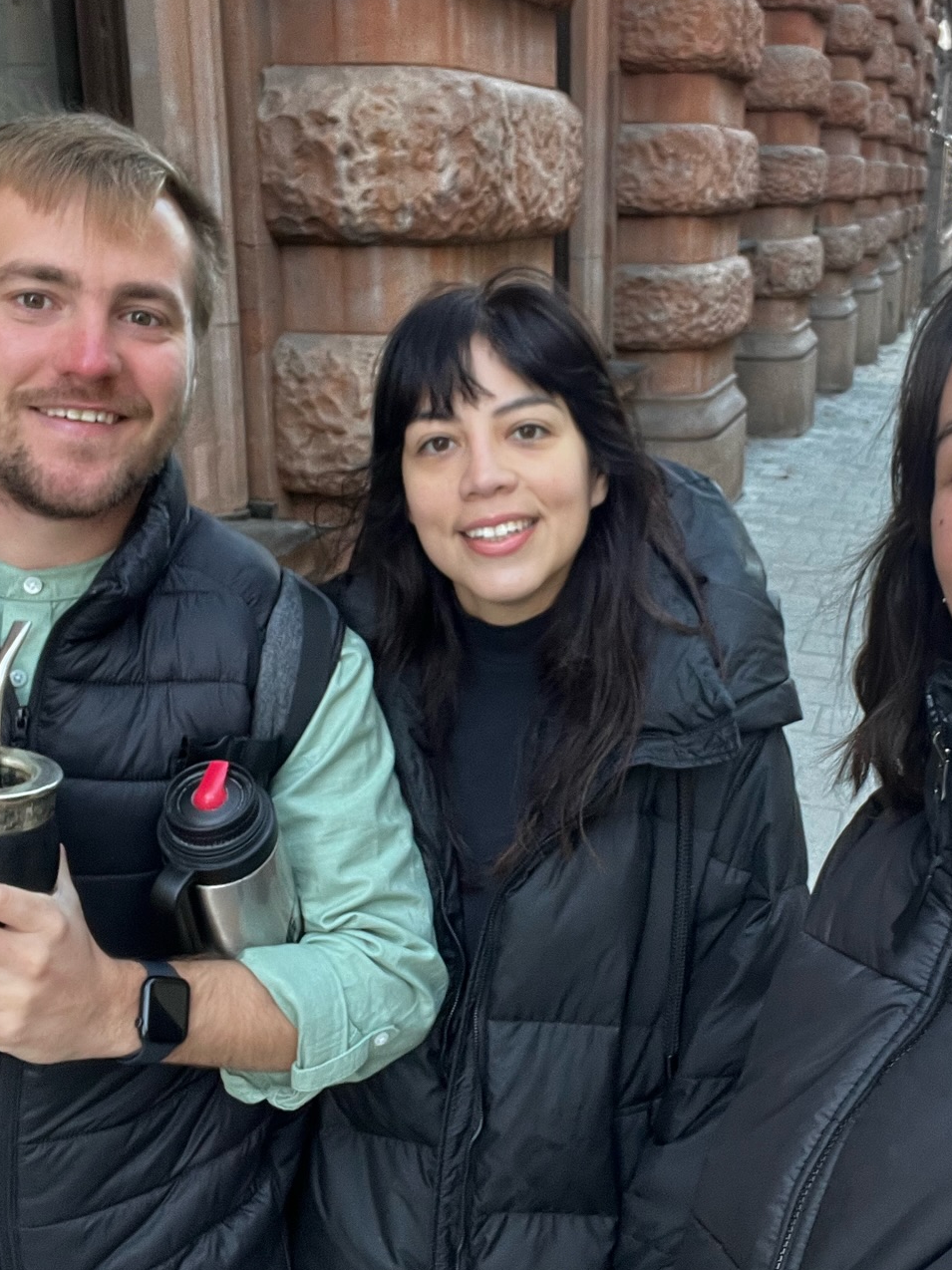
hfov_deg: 38.5
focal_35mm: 37
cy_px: 582
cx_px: 581
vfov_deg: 50.1
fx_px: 1357
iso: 100
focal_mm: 2.71
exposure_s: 1/60
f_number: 2.2
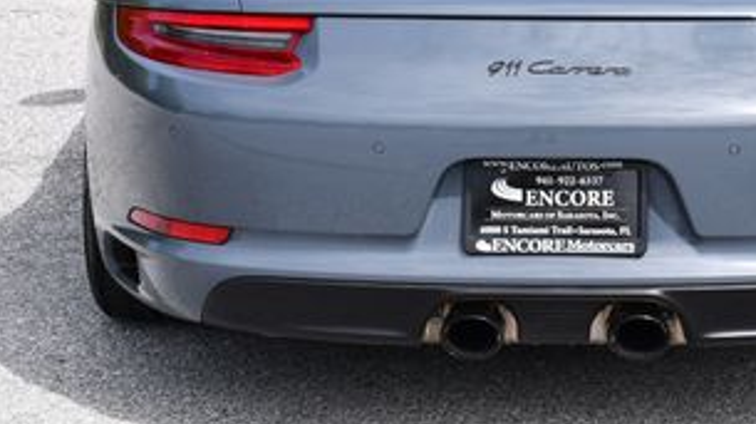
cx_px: 585
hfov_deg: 15.2
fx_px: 2824
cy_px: 10
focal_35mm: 141
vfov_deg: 8.5
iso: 140
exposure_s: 1/250
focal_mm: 32
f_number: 8
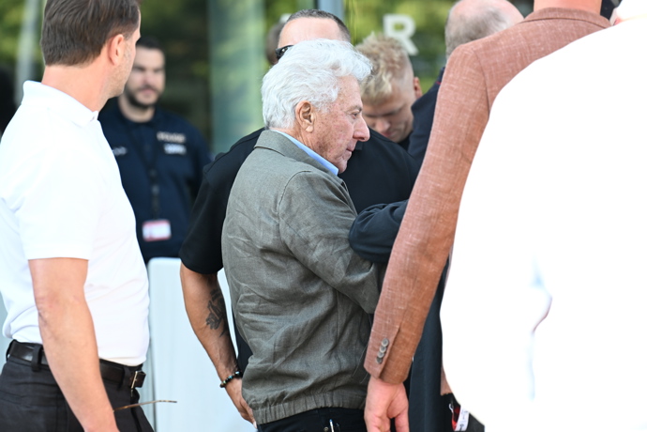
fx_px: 3594
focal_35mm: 200
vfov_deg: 6.9
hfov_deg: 10.3
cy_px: 216
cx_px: 324
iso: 1000
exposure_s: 1/500
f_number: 5
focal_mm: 200
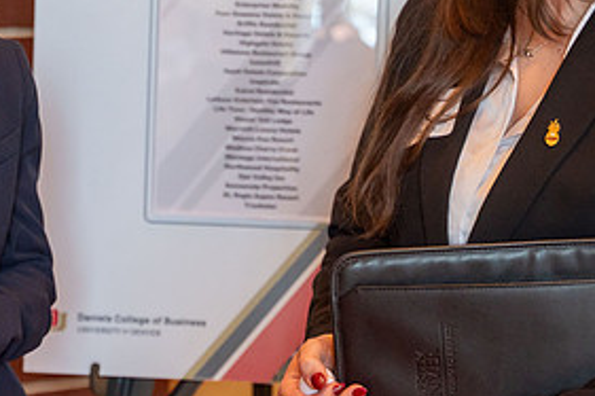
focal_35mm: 124
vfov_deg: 11.0
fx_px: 2048
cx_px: 159
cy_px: 104
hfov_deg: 16.5
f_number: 2.8
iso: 2500
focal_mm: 60
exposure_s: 1/250
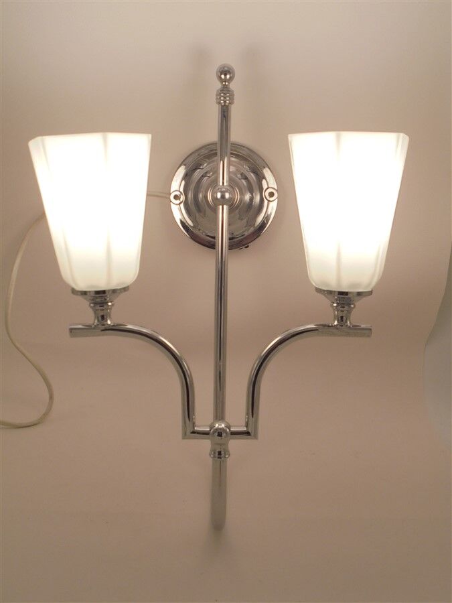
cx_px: 226
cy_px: 302
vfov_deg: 49.0
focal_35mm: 38
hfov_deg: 37.7
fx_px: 662
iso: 100
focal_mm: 6.9
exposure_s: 1/60
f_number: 4.2
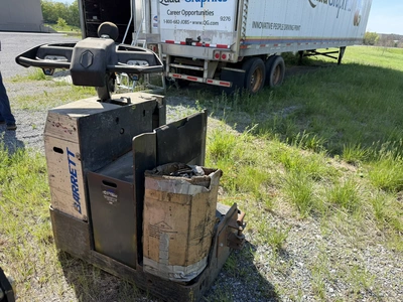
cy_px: 151
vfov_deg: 56.8
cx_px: 202
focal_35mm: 24
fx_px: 279
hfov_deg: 71.6
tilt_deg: -21.9
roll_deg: -2.3
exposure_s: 1/1689
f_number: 1.78
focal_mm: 6.76
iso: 80
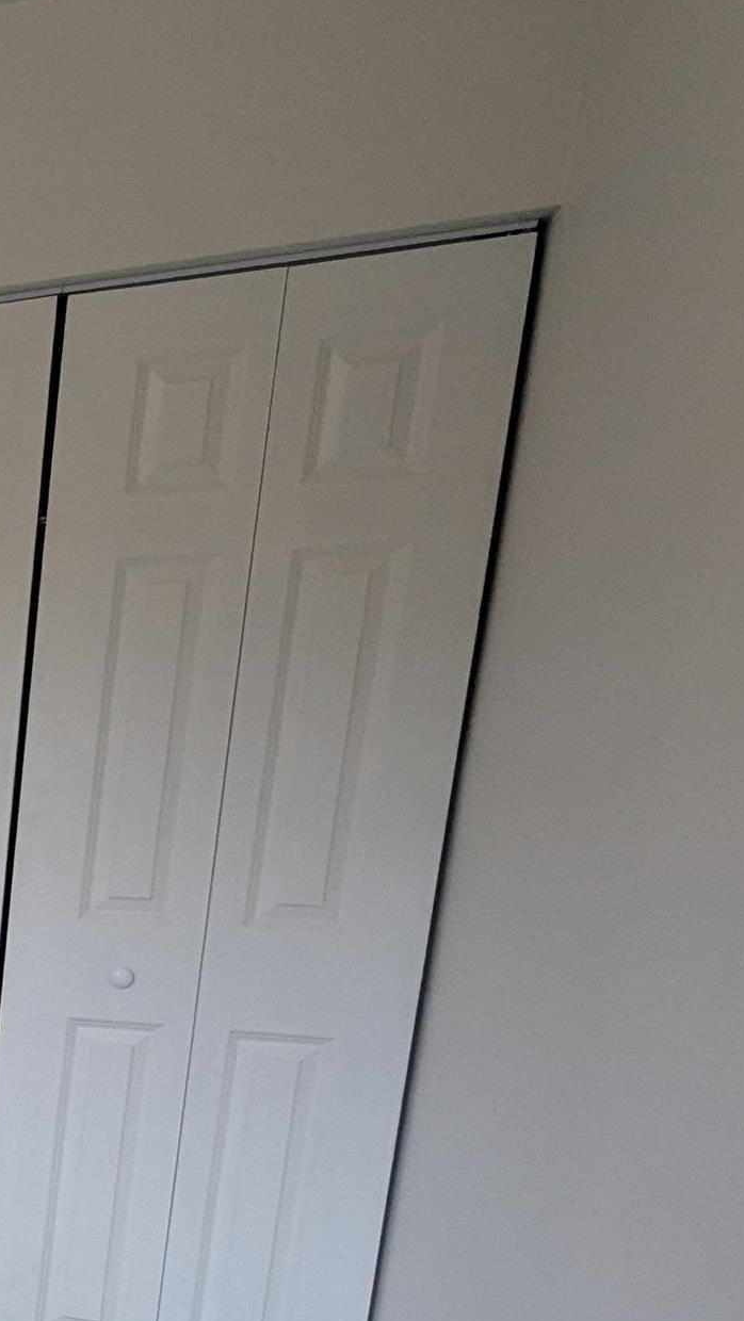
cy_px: 995
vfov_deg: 53.9
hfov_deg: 20.0
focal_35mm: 35
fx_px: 1227
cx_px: -699
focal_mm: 1.95
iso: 135
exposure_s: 1/120
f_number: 2.2
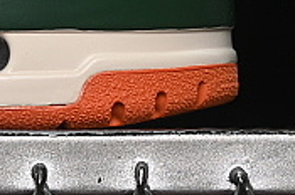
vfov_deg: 2.9
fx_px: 3795
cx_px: -378
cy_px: -249
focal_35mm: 464
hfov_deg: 4.4
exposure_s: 1/60
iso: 160
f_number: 6.3
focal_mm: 50
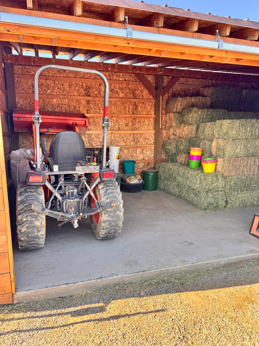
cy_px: 173
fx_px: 239
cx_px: 130
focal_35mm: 24
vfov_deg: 71.6
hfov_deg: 56.8
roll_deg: +1.1
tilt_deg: -8.5
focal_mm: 6.76
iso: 80
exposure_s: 1/419
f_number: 1.78
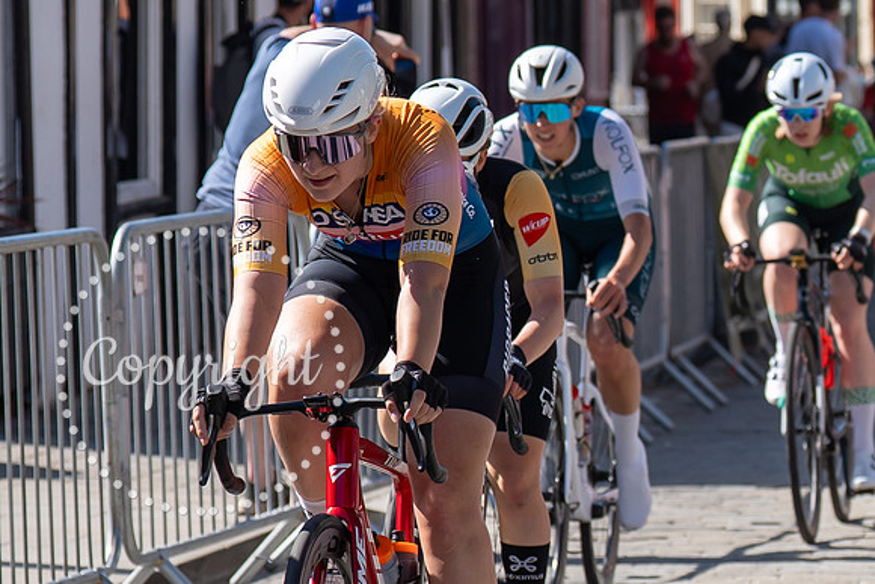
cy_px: 175
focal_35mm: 281
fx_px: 6820
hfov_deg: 7.3
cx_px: 654
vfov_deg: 4.9
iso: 100
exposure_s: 1/1000
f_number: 3.5
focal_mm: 75
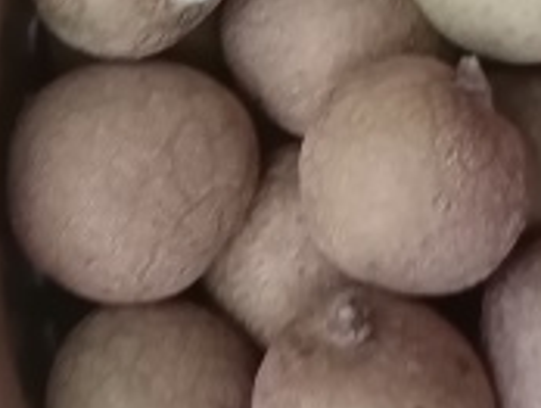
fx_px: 1941
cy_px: 125
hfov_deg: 15.7
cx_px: 78
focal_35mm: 124
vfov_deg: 12.0
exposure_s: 1/40
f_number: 1.9
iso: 724
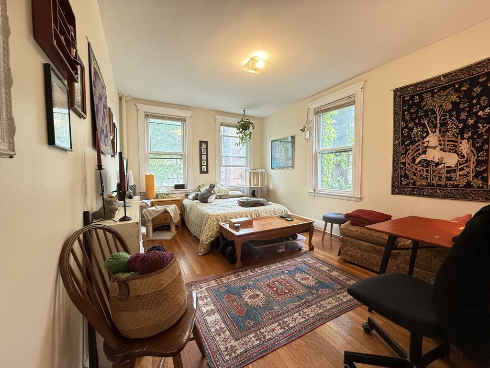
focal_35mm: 14
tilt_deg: -2.6
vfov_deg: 85.7
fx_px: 198
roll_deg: -0.4
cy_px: 184
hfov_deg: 102.1
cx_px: 245
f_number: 2.2
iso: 320
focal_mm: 2.22
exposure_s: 1/60
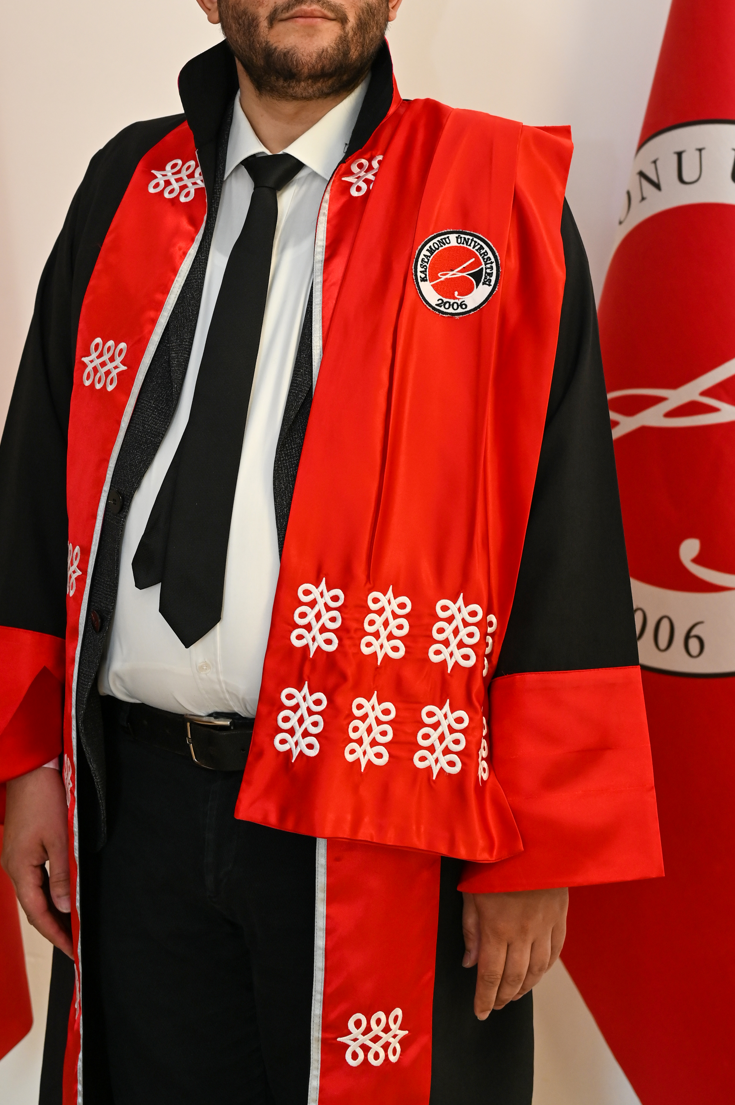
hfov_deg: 17.0
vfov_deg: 25.1
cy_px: 268
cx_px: 324
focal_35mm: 80
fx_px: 2453
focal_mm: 50
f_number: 4
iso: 560
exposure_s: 1/60
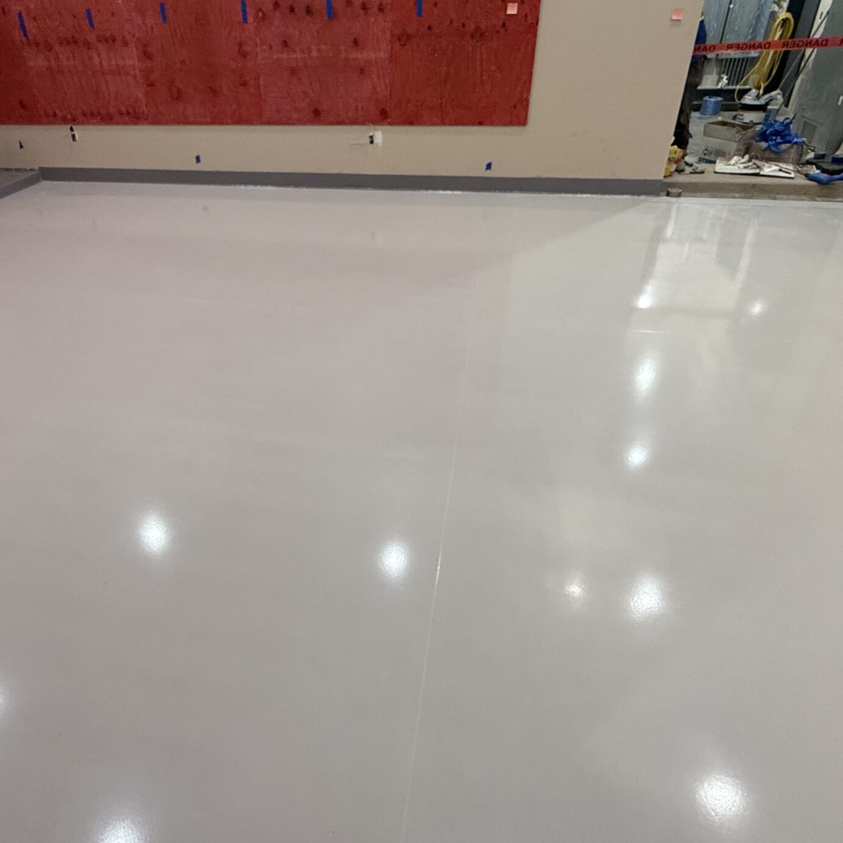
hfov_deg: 66.8
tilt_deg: -30.0
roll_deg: +2.2
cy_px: 376
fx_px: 634
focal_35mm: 23
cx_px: 347
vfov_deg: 67.1
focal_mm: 2.22
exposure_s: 1/60
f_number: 2.2
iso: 320
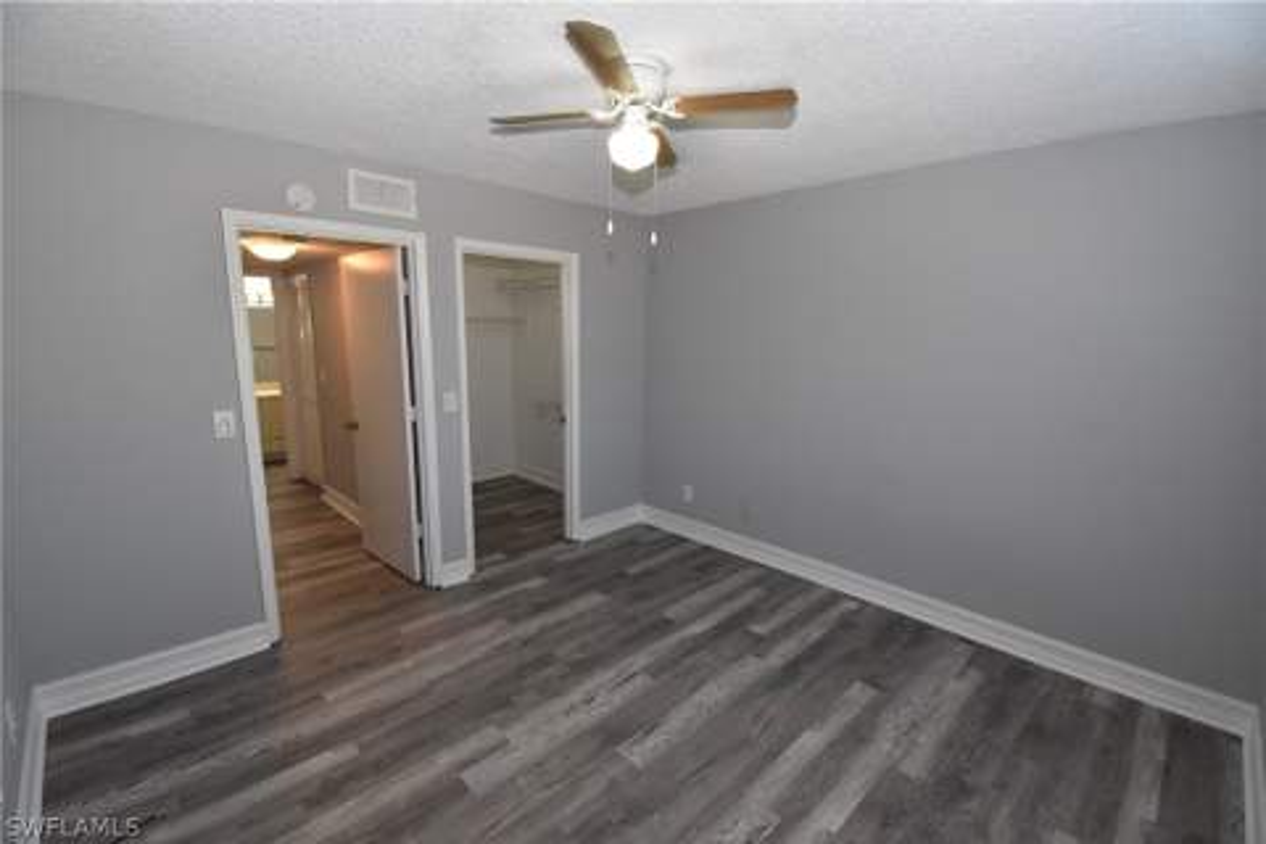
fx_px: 527
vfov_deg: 77.3
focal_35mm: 15
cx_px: 633
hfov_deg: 100.4
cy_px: 422
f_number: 8
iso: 1600
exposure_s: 1/80
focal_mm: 10
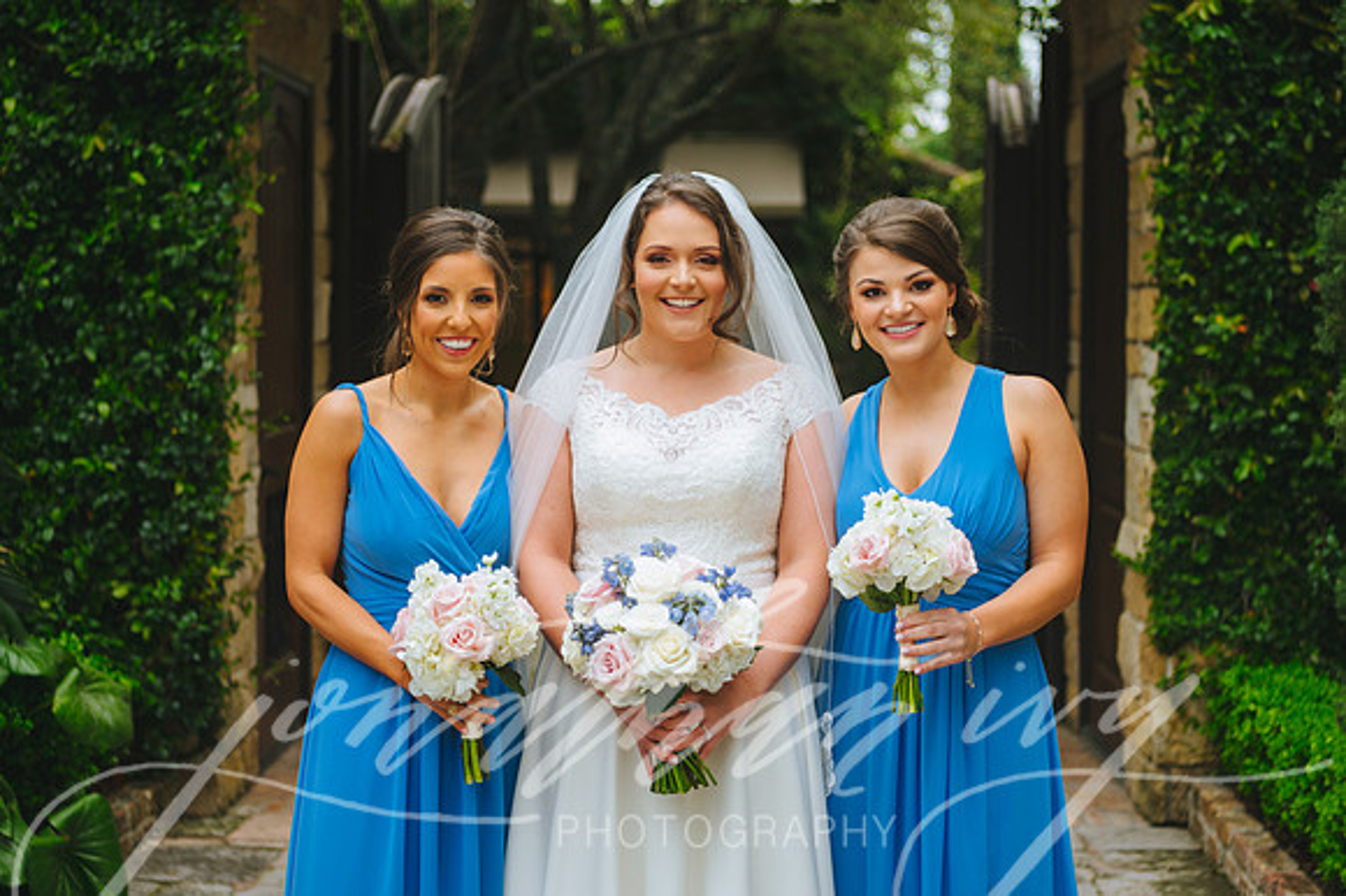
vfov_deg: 20.2
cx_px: 663
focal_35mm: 67
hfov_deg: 30.0
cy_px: 398
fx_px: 2515
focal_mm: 60
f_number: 2.8
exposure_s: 1/250
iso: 125
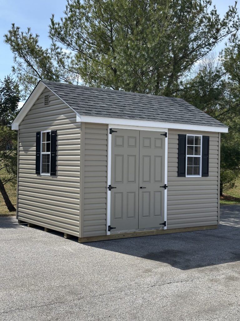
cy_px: 160
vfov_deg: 39.7
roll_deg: +0.3
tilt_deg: -1.2
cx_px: 120
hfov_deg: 30.3
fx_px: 444
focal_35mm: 48
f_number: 1.78
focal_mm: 6.86
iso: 64
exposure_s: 1/2890
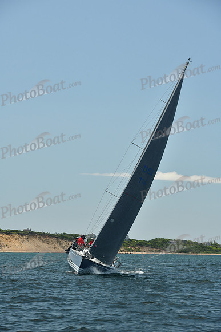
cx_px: 110
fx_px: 1067
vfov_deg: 17.6
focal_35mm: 116
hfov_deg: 11.8
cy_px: 166
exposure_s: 1/640
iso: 320
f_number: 6.3
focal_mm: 116
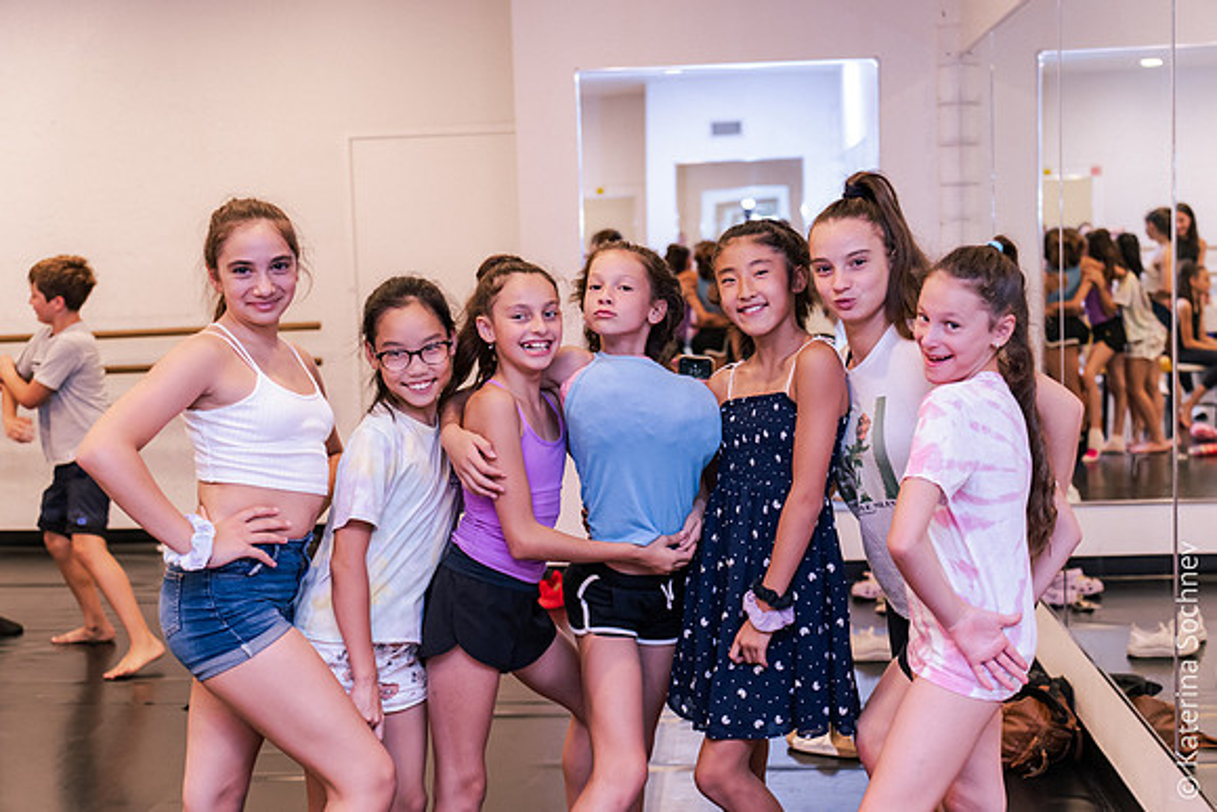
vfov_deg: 28.7
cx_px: 608
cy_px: 406
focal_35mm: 47
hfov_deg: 41.9
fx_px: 1589
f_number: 2.8
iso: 1250
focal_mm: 47
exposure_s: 1/125
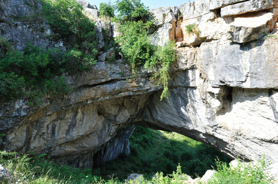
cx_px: 139
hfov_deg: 67.4
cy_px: 92
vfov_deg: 47.8
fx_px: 208
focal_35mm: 27
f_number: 6.3
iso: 200
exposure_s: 1/160
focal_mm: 18
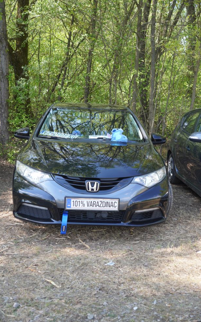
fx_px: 370
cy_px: 161
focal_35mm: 42
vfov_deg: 46.9
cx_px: 100
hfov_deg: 30.4
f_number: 3.2
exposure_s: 1/200
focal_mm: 27.5
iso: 100
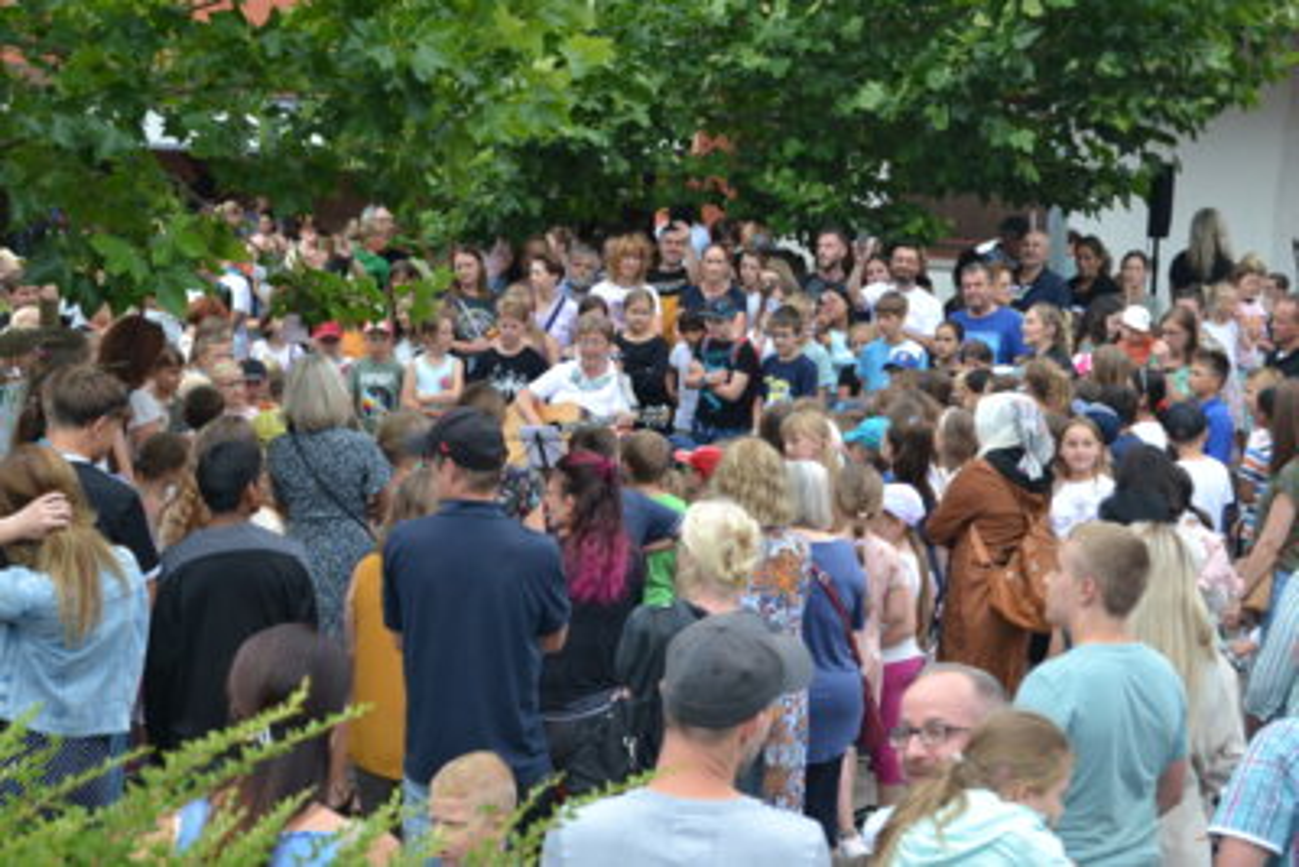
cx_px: 650
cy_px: 434
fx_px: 2978
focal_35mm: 82
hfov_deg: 24.6
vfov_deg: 16.6
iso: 160
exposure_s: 1/125
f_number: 5.6
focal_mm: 55
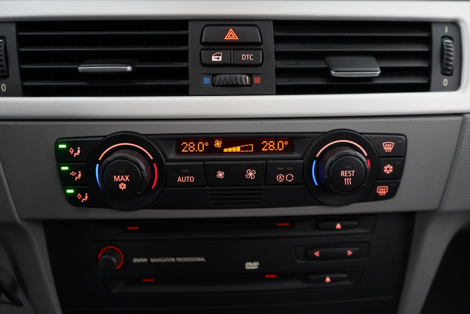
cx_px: 235
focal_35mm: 28
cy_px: 157
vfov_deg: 46.4
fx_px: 366
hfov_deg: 65.5
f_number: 3.5
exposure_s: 1/40
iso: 5000
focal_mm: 28
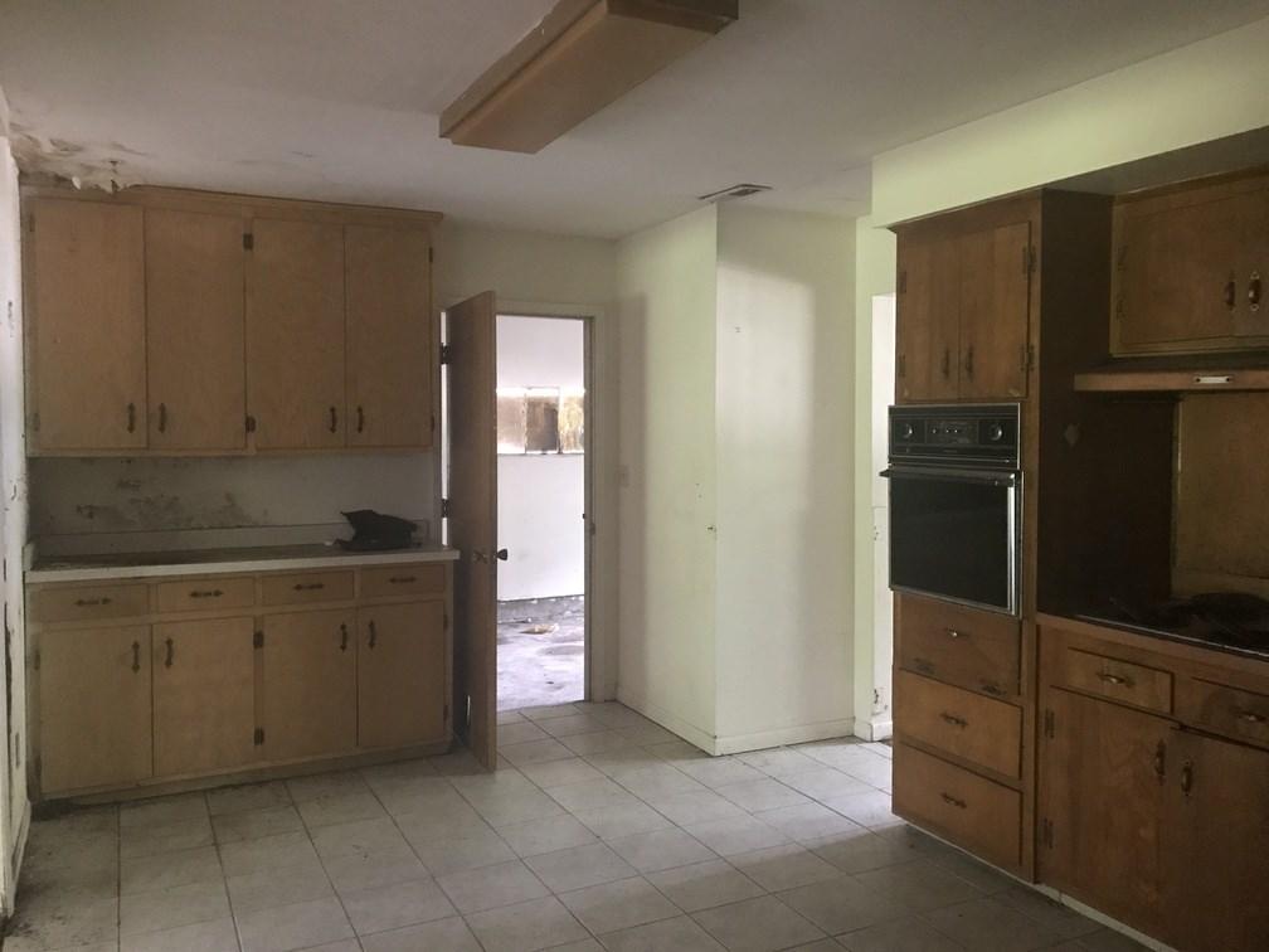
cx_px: 634
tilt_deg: -2.5
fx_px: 1026
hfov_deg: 63.4
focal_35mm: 28
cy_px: 476
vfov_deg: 49.7
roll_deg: +0.0
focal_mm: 3.99
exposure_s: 1/5
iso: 100
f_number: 1.8
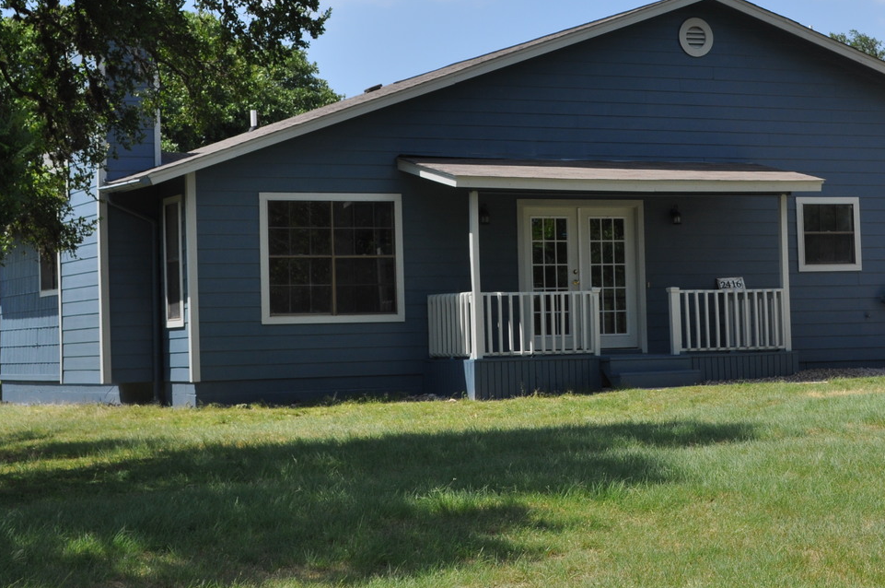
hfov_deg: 22.9
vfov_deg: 15.3
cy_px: 227
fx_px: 2181
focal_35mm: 89
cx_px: 580
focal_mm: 35
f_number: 9
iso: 200
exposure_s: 1/320
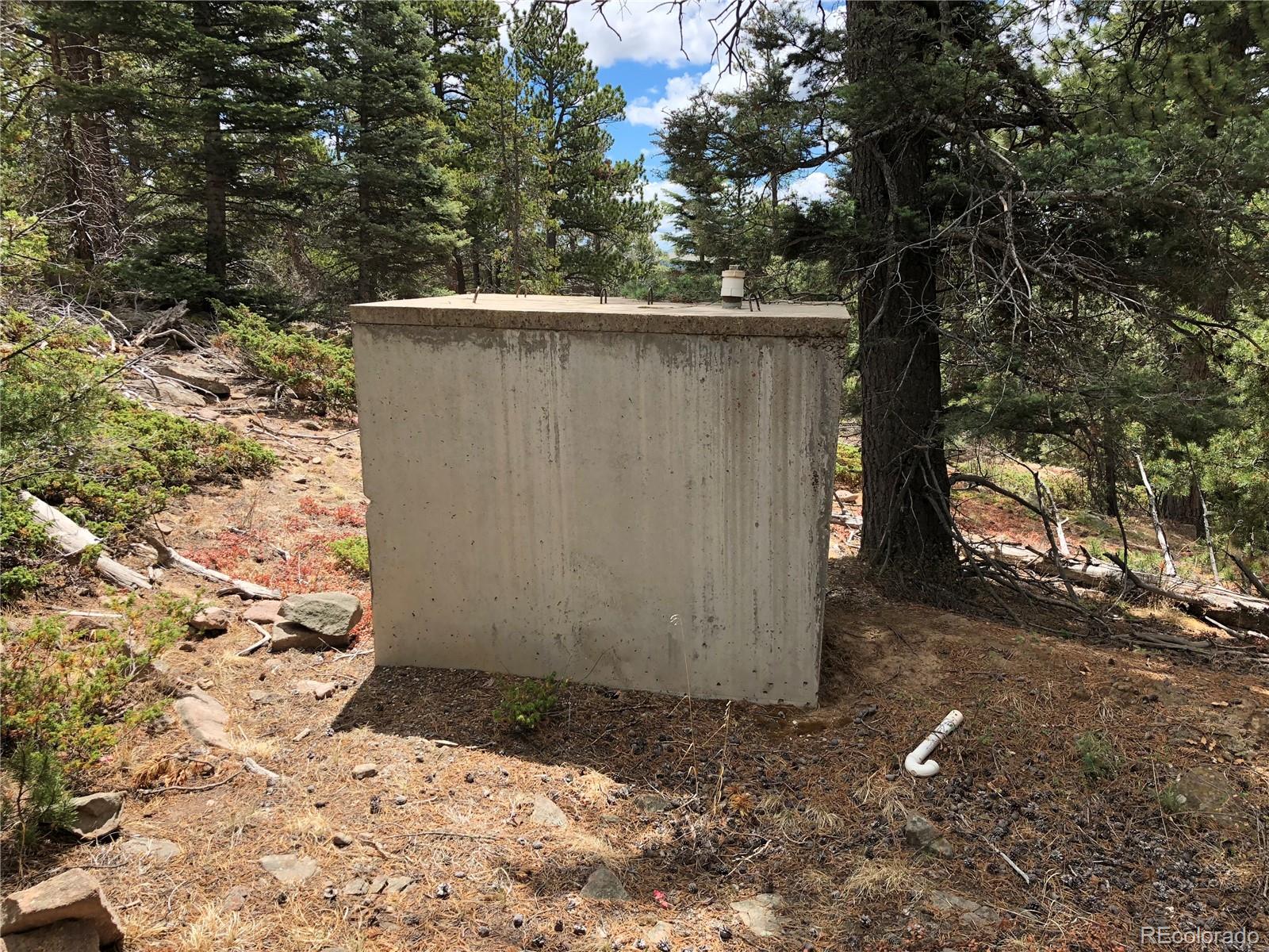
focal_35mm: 28
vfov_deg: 49.7
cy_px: 476
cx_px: 634
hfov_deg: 63.4
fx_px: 1026
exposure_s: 1/695
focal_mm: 4
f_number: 1.8
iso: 20
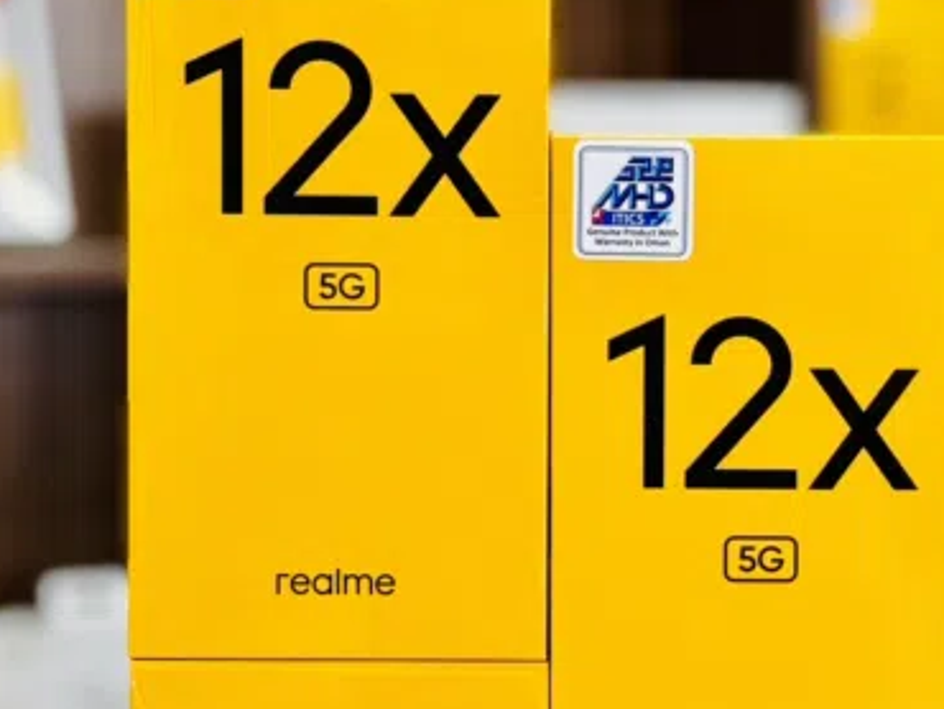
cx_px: 727
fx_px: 2265
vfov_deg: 17.8
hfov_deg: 23.3
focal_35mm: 83
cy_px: 252
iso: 64
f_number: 1.78
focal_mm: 6.76
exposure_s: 1/100
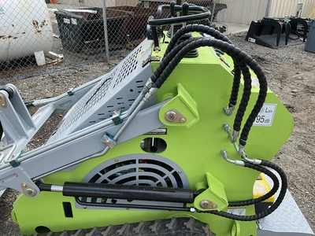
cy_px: 118
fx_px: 264
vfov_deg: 48.2
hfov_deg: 61.7
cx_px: 158
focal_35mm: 29
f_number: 1.8
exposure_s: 1/781
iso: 25
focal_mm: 3
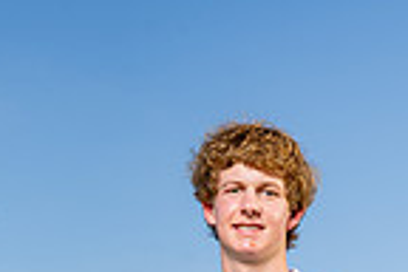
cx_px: 162
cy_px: 612
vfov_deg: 9.7
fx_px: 1451
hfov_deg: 16.0
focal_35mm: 128
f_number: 8
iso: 100
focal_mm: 41
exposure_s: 1/250
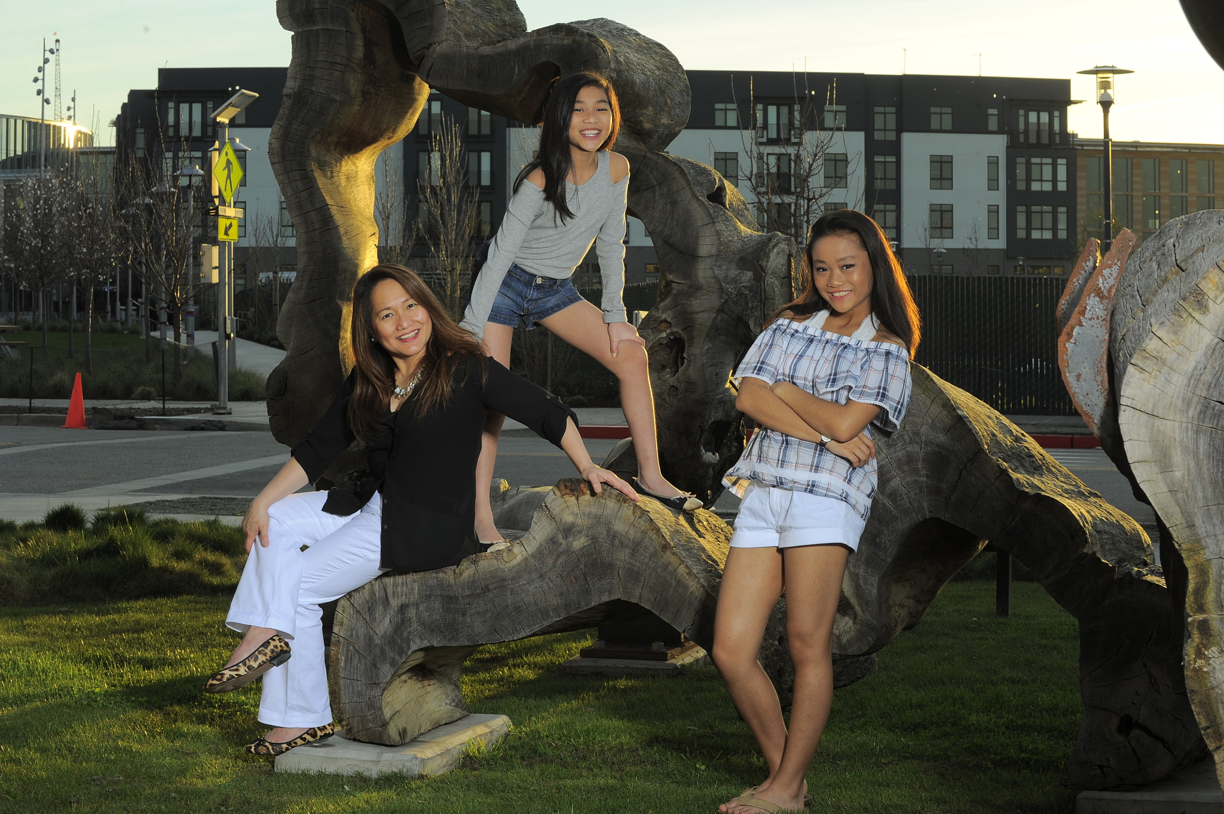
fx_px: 2379
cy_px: 407
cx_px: 612
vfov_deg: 19.4
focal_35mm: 70
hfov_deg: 28.9
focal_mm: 70
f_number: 14
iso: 200
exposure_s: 1/60
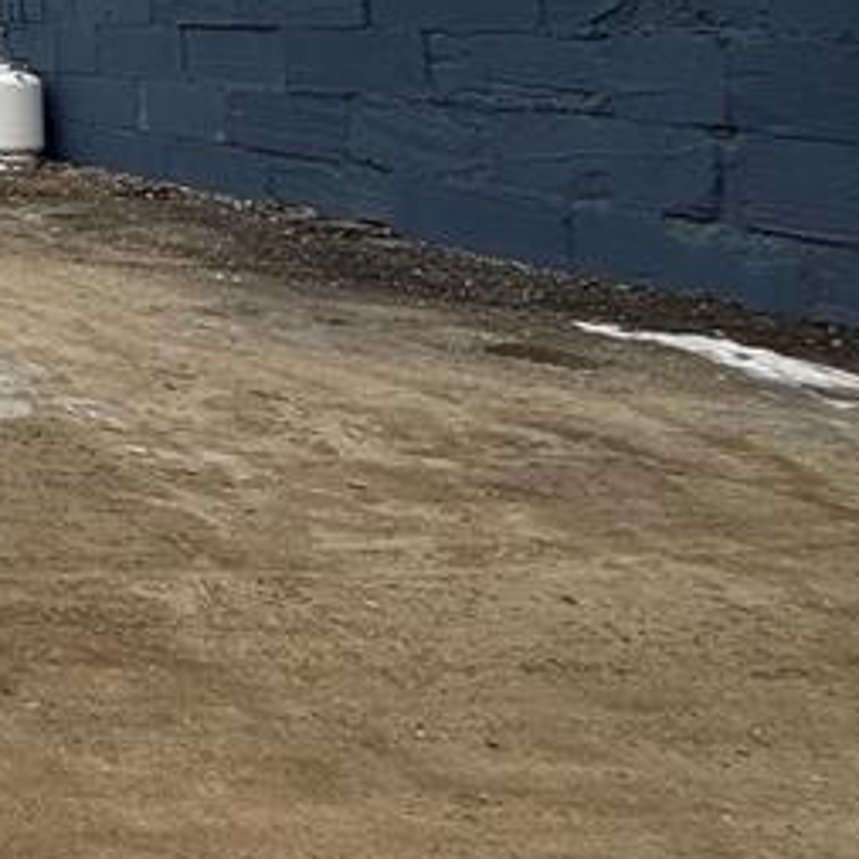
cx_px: -584
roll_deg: +0.3
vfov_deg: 29.9
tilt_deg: +6.6
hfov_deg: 23.2
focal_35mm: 50
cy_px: -126
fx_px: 1404
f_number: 2.2
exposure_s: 1/970
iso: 50
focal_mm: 2.22
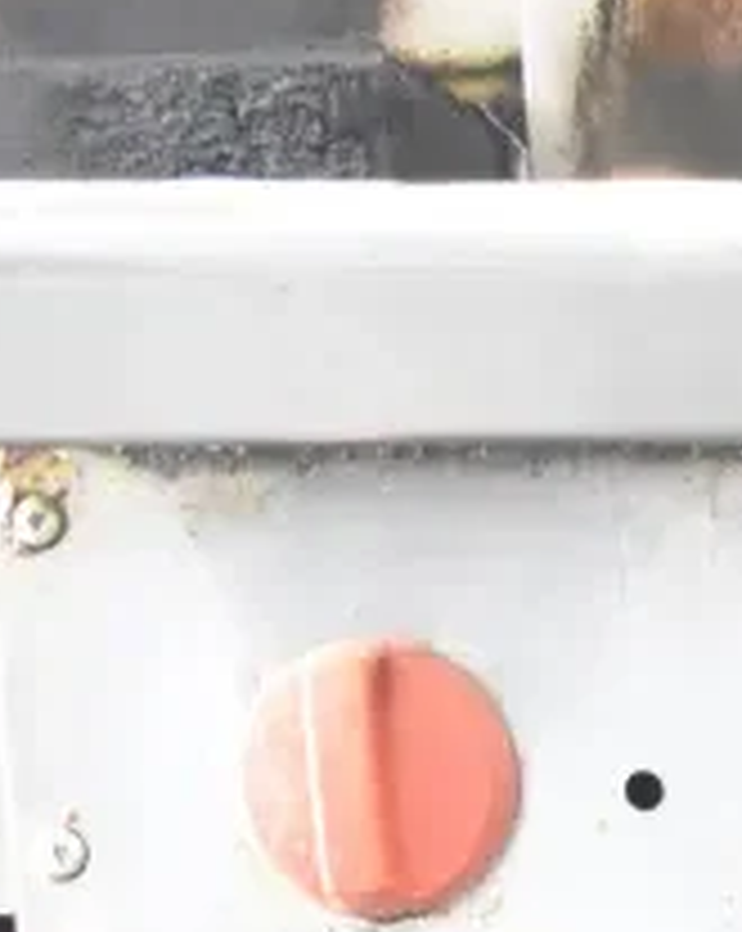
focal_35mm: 137
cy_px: 1961
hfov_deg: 10.6
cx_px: 1300
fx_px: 3769
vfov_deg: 12.2
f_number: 3.8
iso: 6400
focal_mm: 22
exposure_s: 1/50
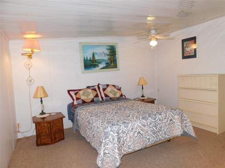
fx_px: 149
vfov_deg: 58.9
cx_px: 112
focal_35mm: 23
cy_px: 84
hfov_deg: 73.9
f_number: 3
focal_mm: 4
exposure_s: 1/30
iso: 200
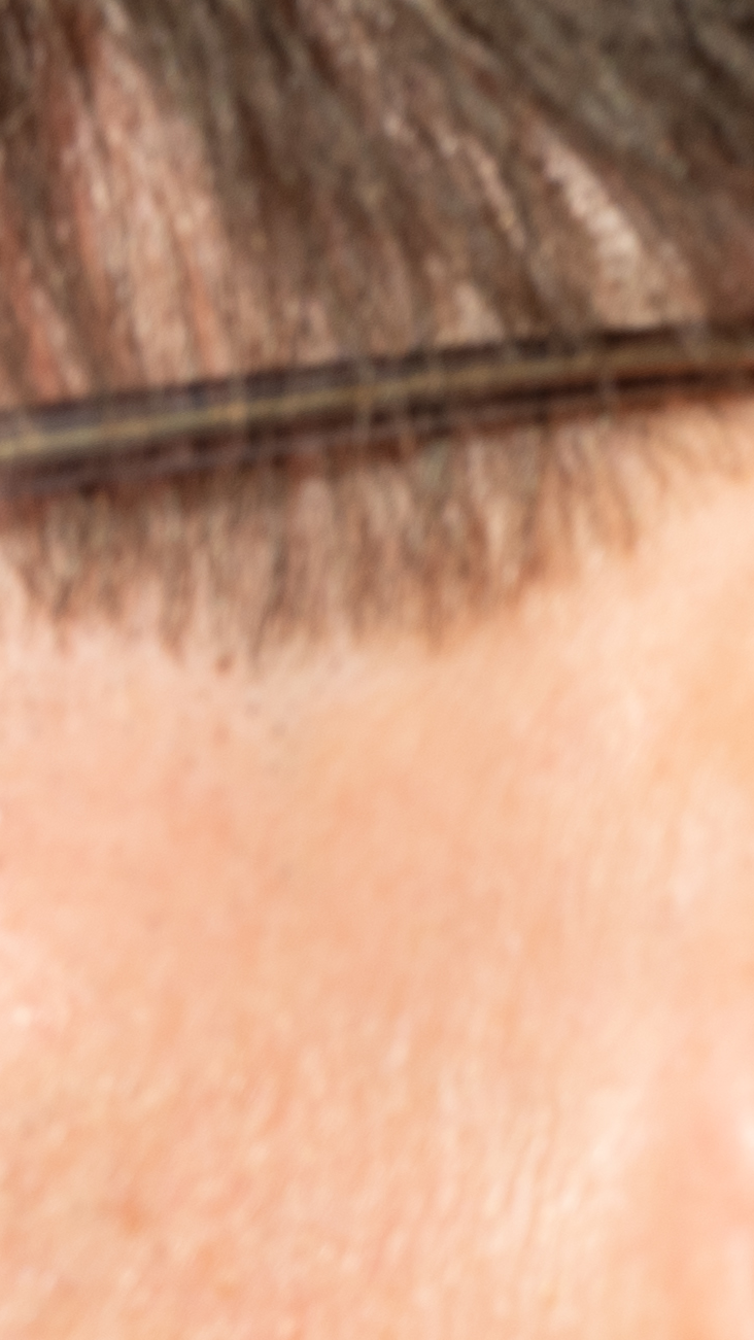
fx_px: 20078
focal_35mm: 565
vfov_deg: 3.8
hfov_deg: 2.1
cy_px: 1595
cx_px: -1836
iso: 125
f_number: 8
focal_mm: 85
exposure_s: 1/200
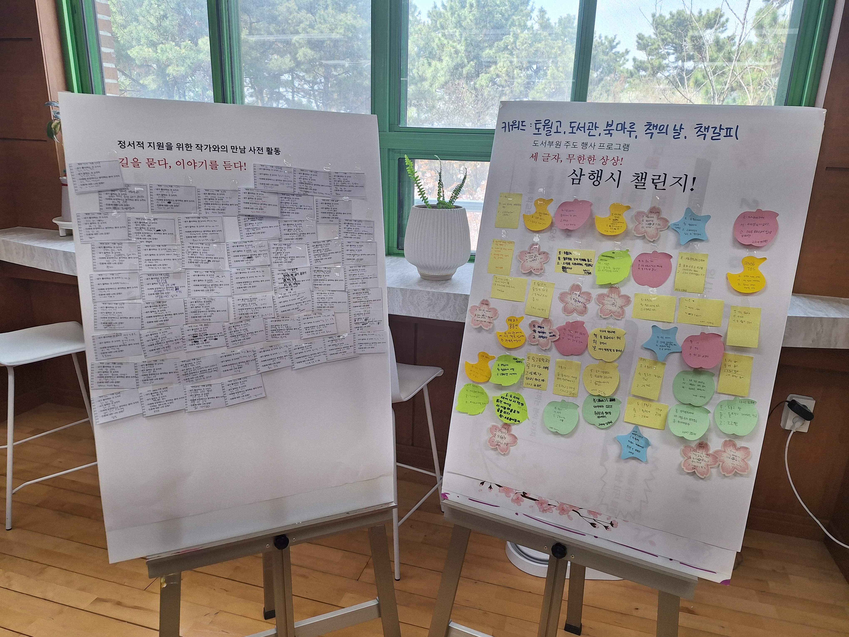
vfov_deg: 58.9
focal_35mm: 23
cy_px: 318
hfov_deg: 73.9
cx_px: 424
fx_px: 564
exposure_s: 1/248
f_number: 1.8
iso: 40
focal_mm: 5.54
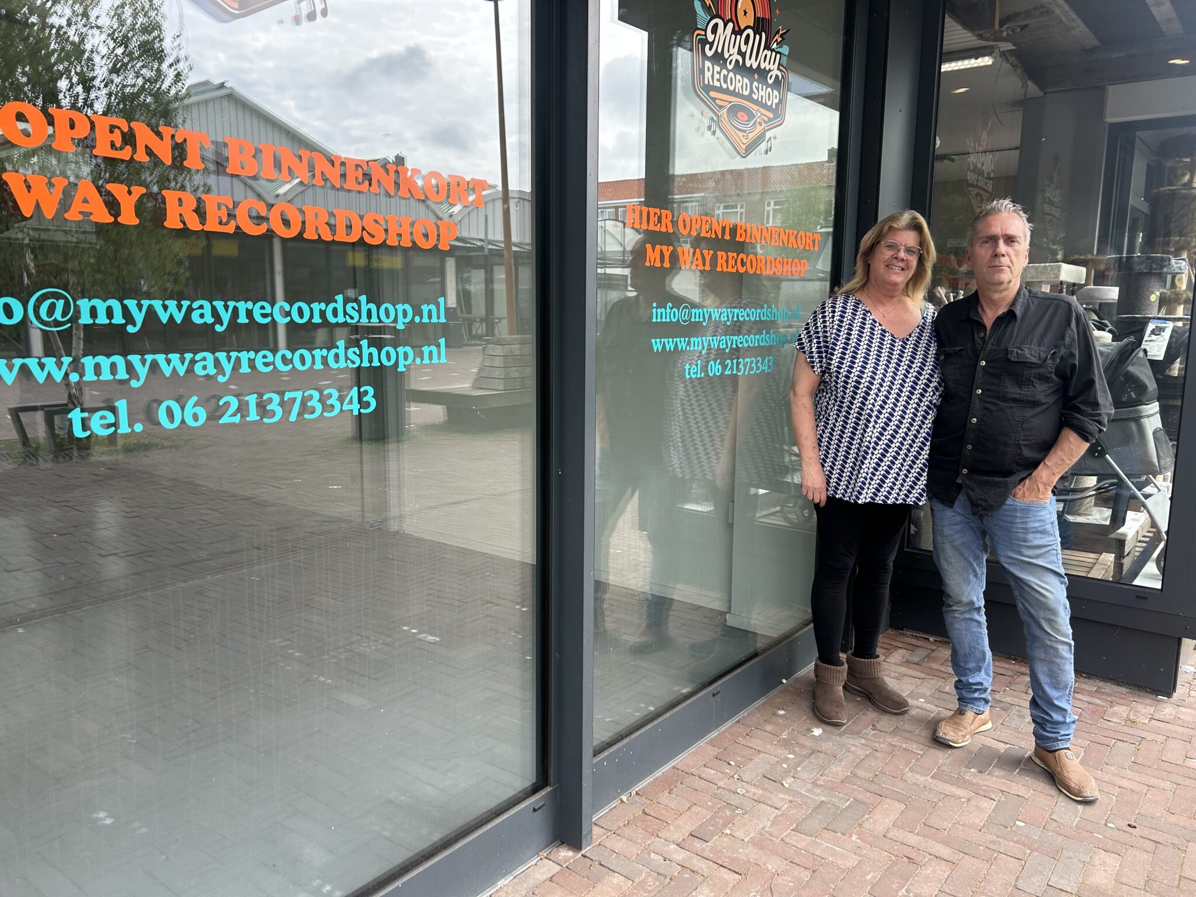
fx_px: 898
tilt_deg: -8.9
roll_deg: -0.1
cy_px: 448
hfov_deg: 67.3
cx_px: 598
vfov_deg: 53.1
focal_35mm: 26
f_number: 1.5
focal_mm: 5.7
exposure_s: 1/387
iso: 50
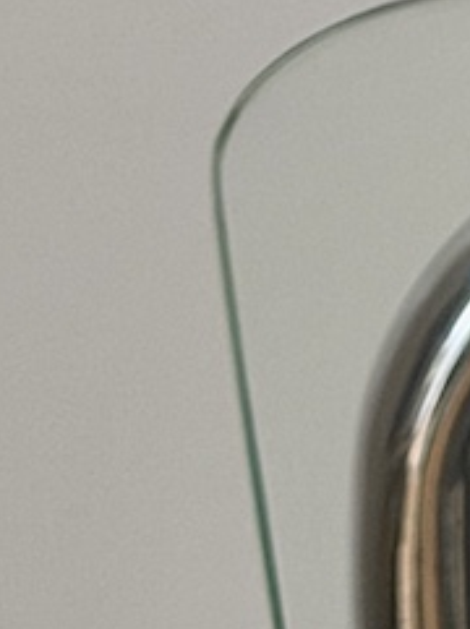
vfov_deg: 4.8
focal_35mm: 383
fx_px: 6952
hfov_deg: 3.8
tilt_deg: -14.1
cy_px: -1634
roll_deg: +1.0
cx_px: 1326
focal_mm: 6.76
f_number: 1.78
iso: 80
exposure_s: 1/121
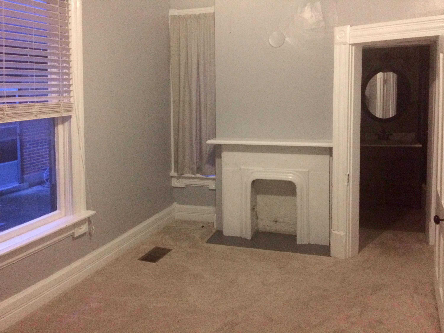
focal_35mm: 29
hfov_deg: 61.7
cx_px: 222
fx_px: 372
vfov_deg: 48.2
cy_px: 166
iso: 500
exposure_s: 1/15
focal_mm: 4.15
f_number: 2.2
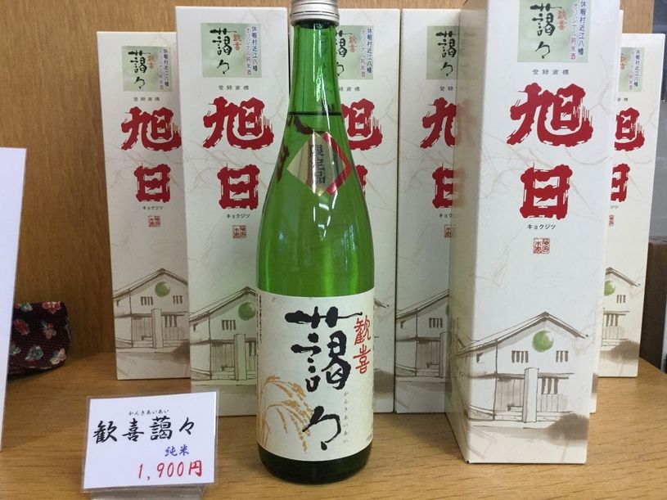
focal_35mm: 31
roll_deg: -2.1
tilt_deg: -6.2
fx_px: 597
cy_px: 250
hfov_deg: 58.4
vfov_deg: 45.4
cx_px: 334
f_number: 2.4
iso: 50
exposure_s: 1/30
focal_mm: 3.3
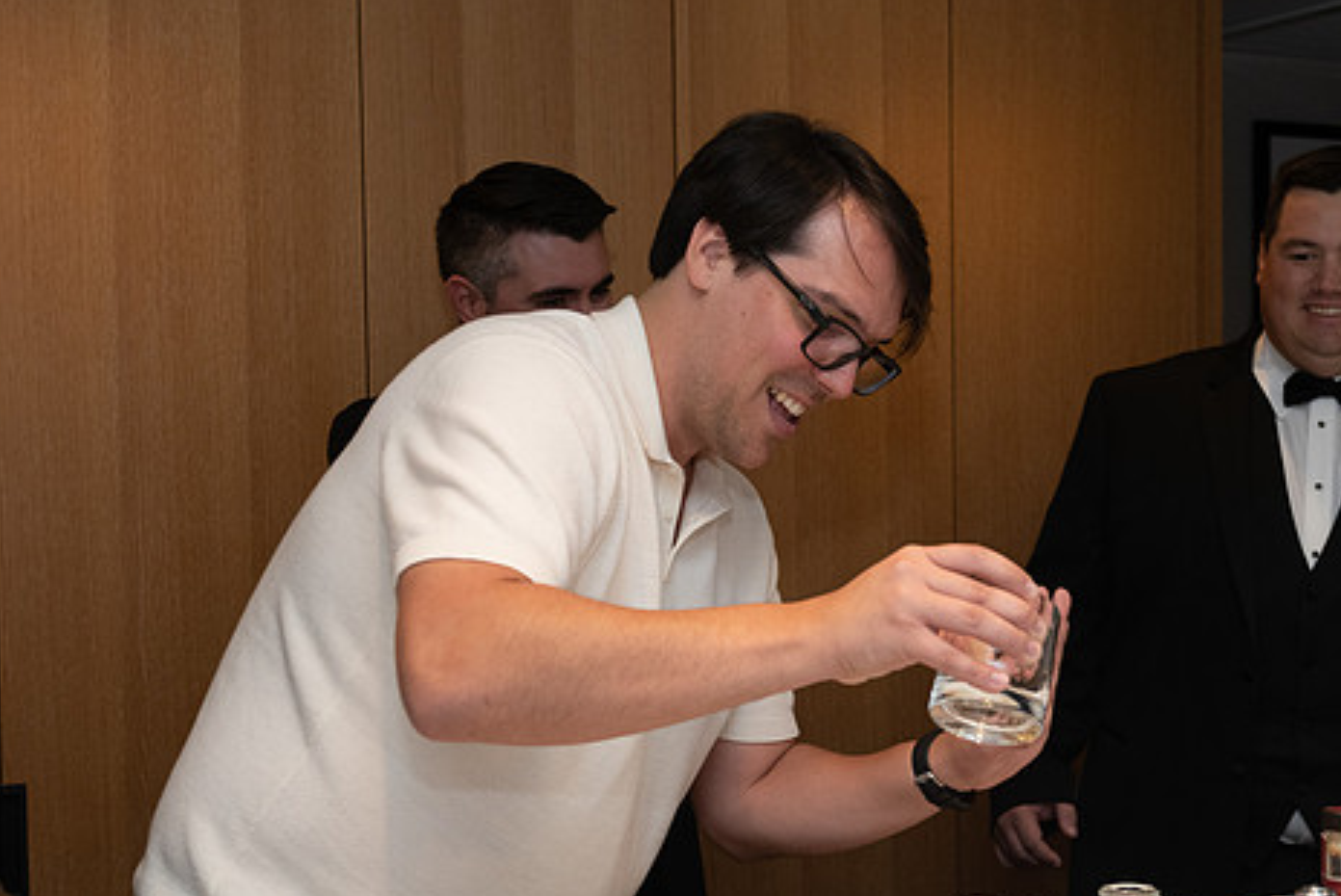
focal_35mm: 60
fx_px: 2236
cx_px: 792
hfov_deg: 33.3
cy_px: 525
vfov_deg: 22.6
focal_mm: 48
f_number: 4.5
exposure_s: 1/200
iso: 1250
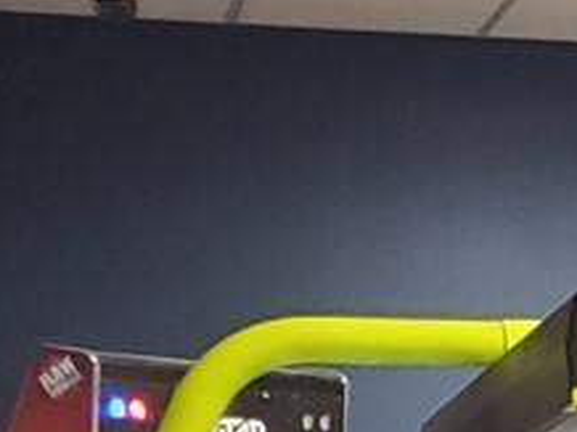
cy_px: 1203
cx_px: 1922
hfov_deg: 8.2
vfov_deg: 7.1
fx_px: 3180
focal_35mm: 191
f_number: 1.5
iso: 320
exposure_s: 1/39
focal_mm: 4.3
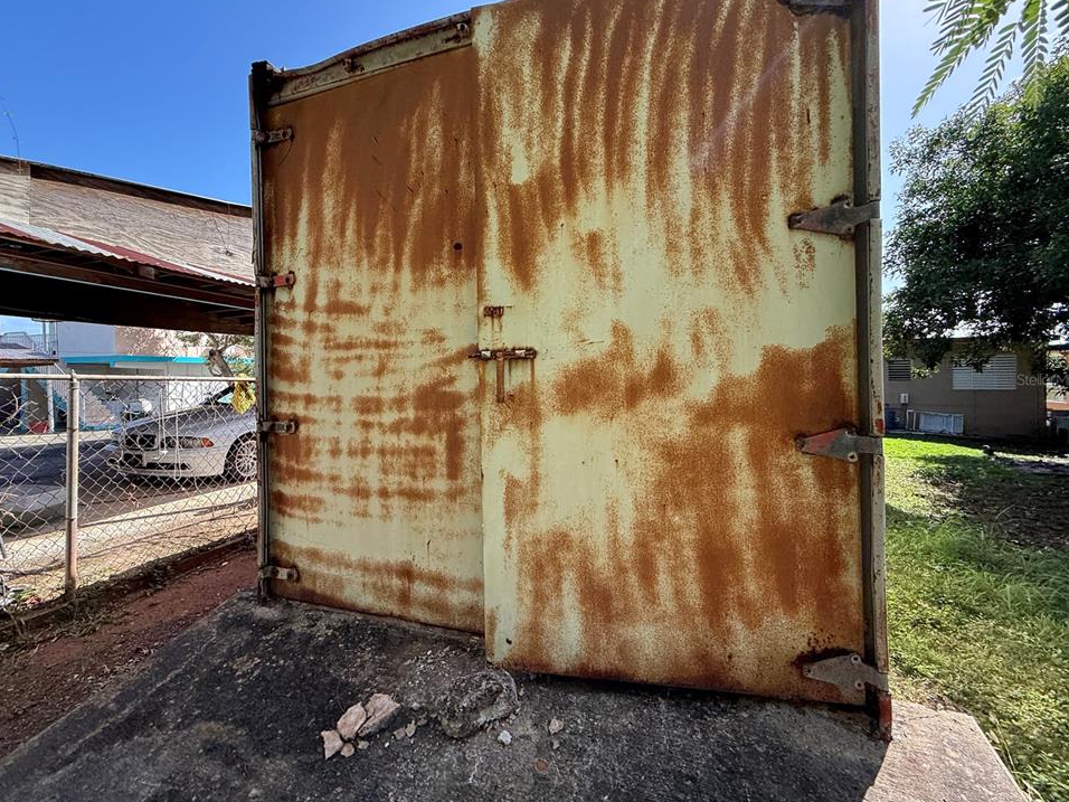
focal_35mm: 15
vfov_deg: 81.7
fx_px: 463
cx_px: 512
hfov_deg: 98.1
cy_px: 379
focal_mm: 2.22
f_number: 2.2
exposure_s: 1/411
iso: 64
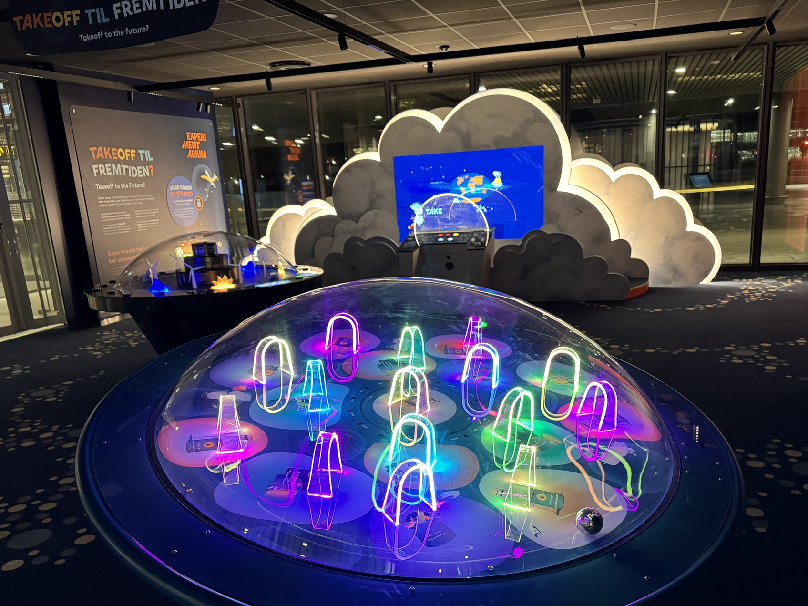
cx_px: 427
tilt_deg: -14.4
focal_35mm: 29
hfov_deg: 61.6
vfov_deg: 47.9
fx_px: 677
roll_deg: +3.4
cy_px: 364
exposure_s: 1/60
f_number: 1.78
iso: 640
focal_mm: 6.76
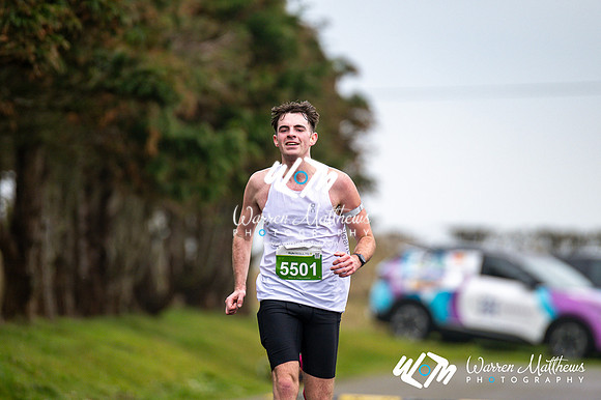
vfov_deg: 3.1
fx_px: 7508
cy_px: 200
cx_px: 300
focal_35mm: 450
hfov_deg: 4.6
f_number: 2.8
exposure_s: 1/1600
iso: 360
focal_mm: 300
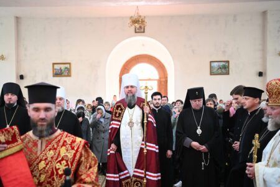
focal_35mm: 44
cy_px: 94
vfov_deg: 30.5
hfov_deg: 44.5
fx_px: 342
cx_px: 140
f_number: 2.8
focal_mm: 44
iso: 2500
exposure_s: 1/500
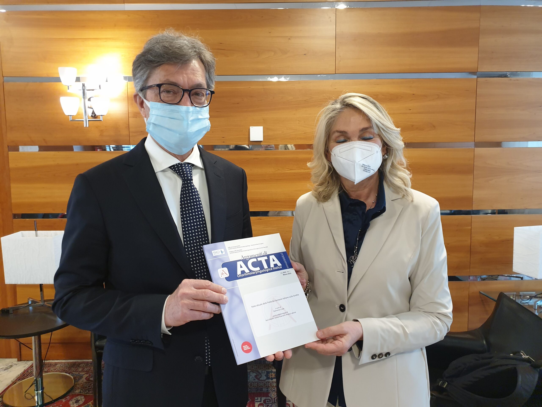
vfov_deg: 53.1
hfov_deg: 67.3
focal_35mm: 26
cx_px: 271
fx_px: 407
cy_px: 204
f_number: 1.5
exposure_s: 1/50
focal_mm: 4.3
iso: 200
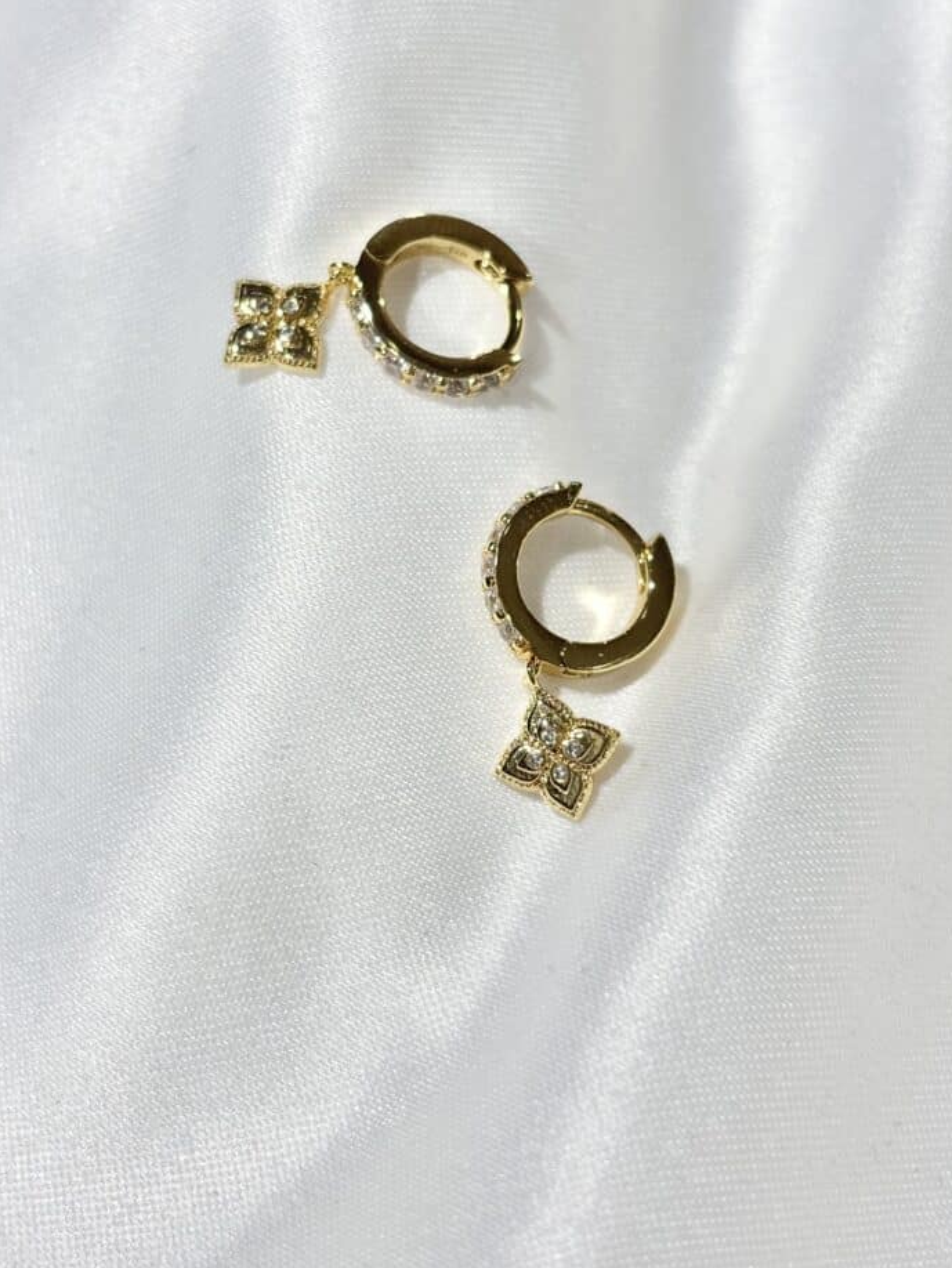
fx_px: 2126
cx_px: 460
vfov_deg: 33.2
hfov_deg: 25.2
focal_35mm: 58
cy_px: 586
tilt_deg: -57.6
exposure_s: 1/337
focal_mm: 5.96
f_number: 1.6
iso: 32
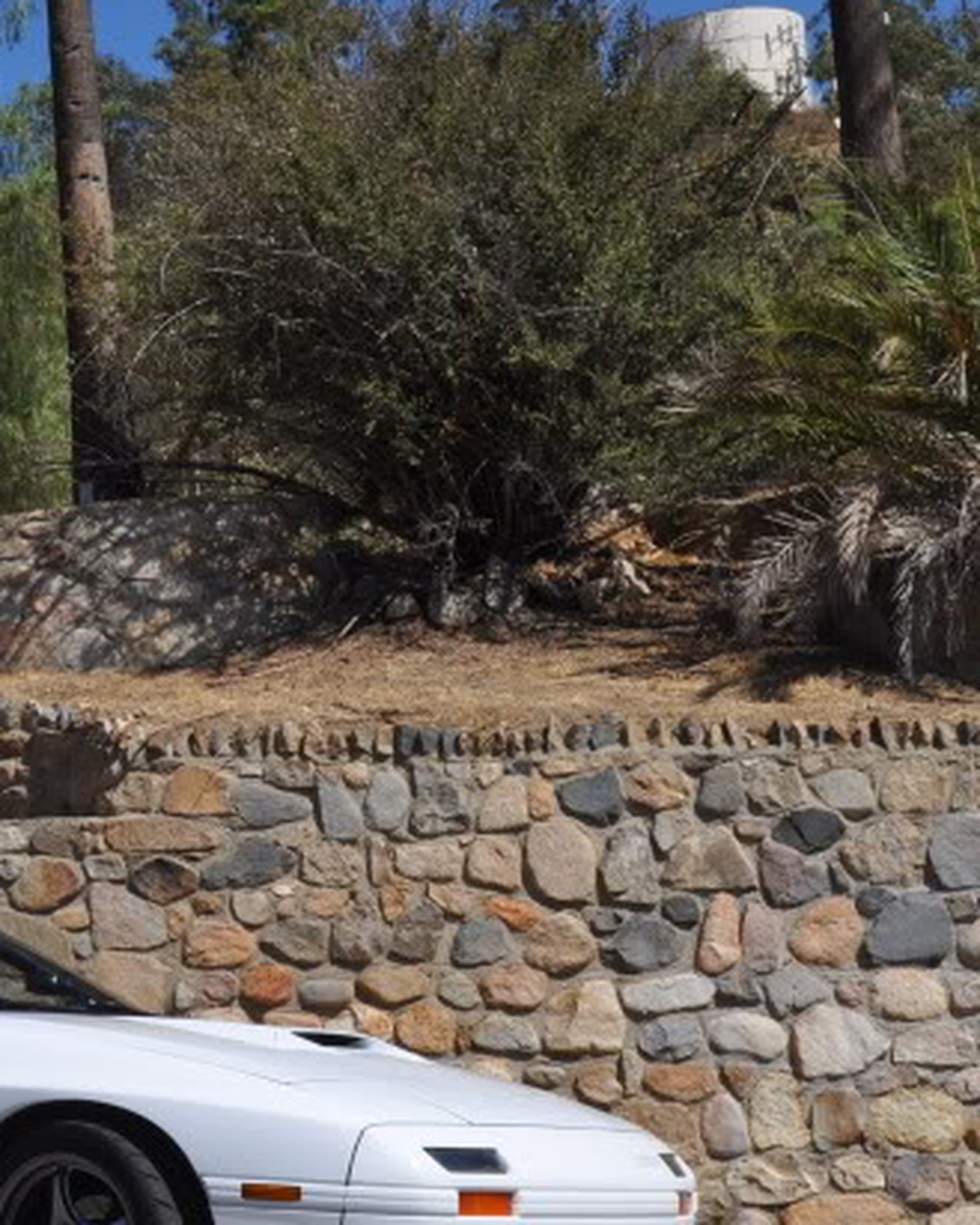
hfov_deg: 15.3
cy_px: 736
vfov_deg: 19.5
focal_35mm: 98
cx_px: -66
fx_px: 3552
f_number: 11
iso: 200
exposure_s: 1/500
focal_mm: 28
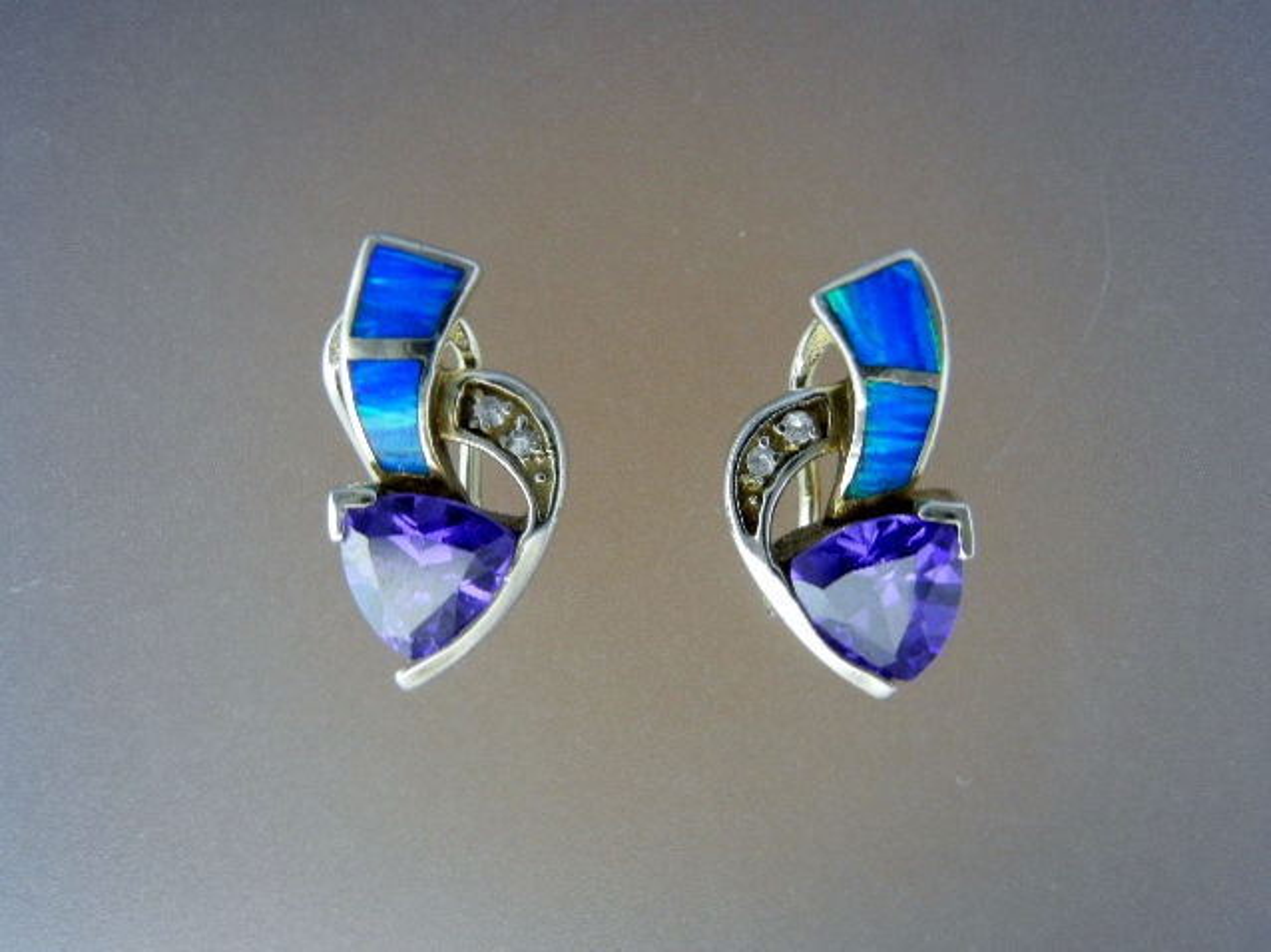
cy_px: 476
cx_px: 636
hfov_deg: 42.1
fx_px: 1652
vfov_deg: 32.2
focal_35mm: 45
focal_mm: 8.1
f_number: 3.8
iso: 400
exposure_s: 1/25.2
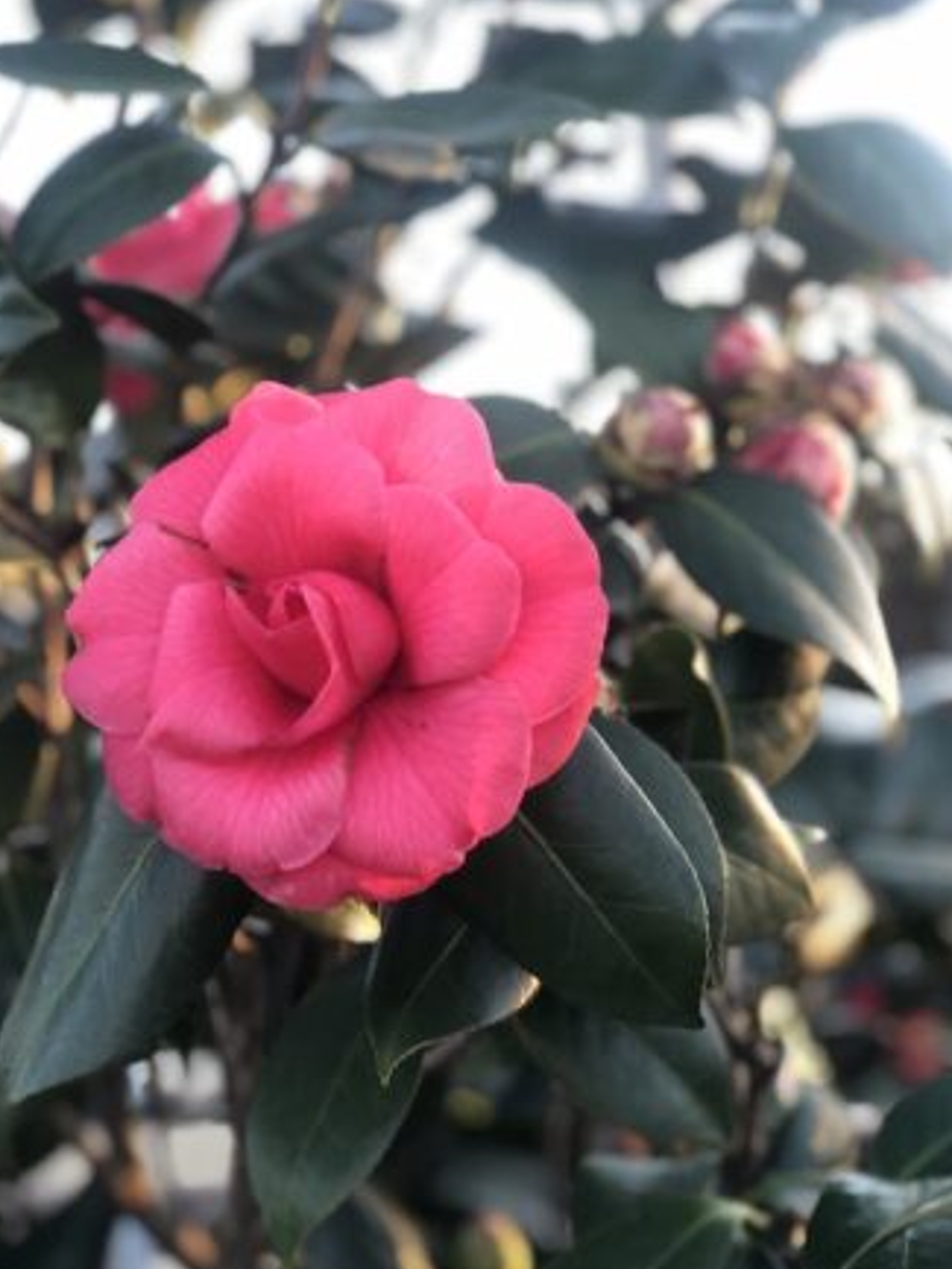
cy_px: 570
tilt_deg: +2.6
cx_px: 378
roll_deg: +2.7
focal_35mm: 64
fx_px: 2346
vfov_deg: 30.2
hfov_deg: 22.9
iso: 40
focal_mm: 6
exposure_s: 1/60
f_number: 2.4
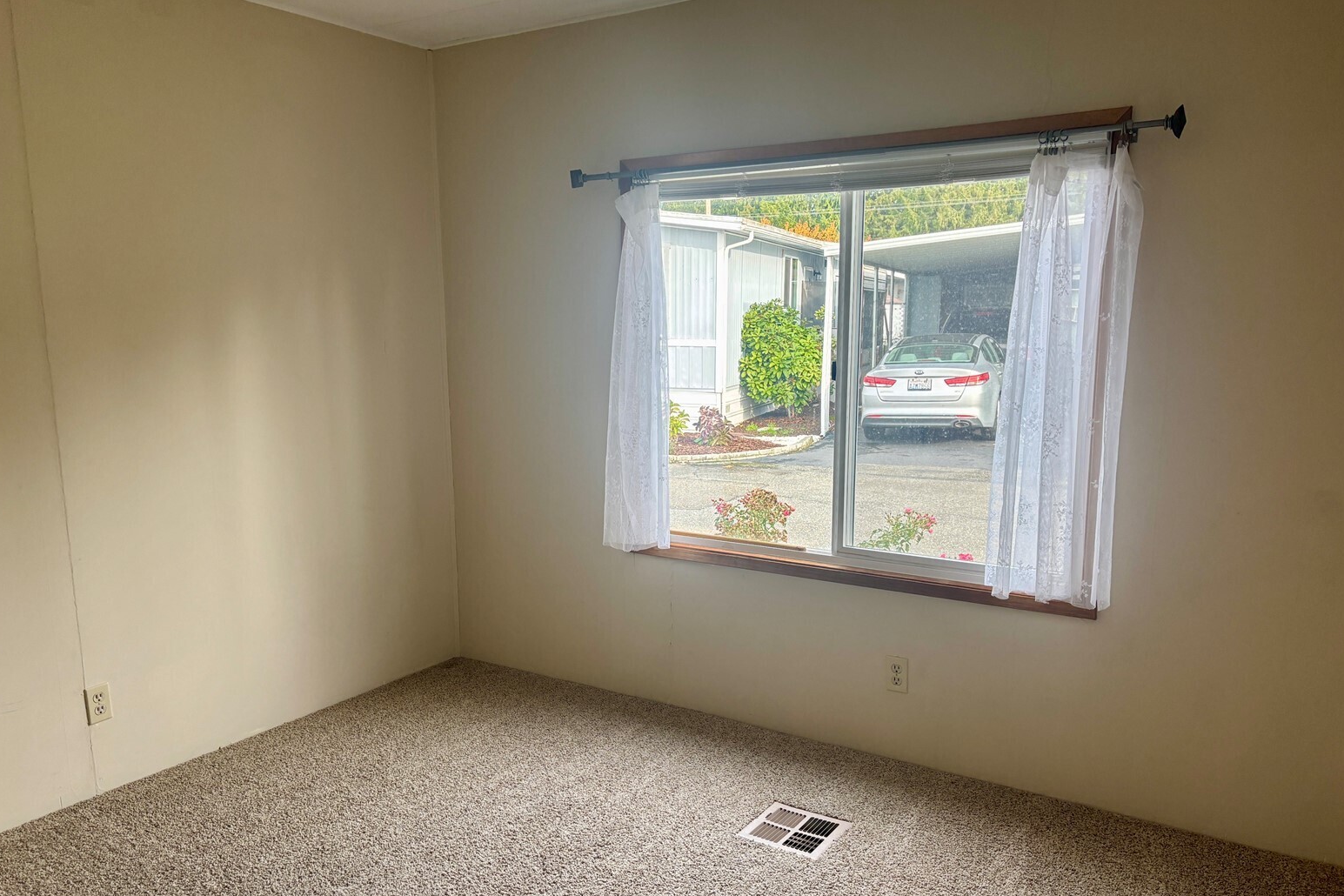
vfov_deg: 46.3
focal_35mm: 28
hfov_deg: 65.5
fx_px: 1045
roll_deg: +0.1
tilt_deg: -10.2
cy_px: 493
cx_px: 671
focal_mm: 5.96
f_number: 1.6
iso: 64
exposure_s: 1/120
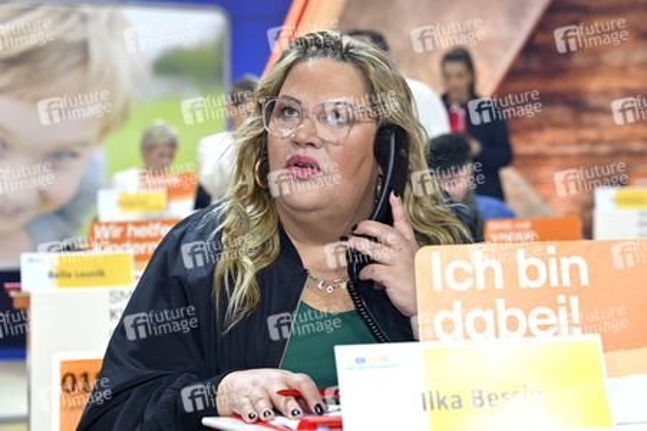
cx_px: 324
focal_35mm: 61
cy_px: 216
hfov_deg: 32.9
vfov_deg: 22.2
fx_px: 1095
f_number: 4
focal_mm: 61
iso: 1000
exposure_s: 1/200
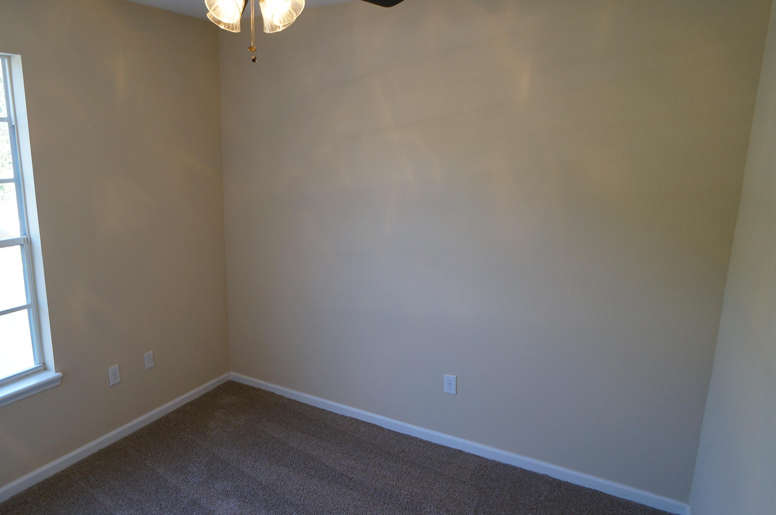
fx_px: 689
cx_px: 323
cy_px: 260
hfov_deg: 58.5
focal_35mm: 32
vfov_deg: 41.0
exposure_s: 1/60
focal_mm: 16
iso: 320
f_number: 4
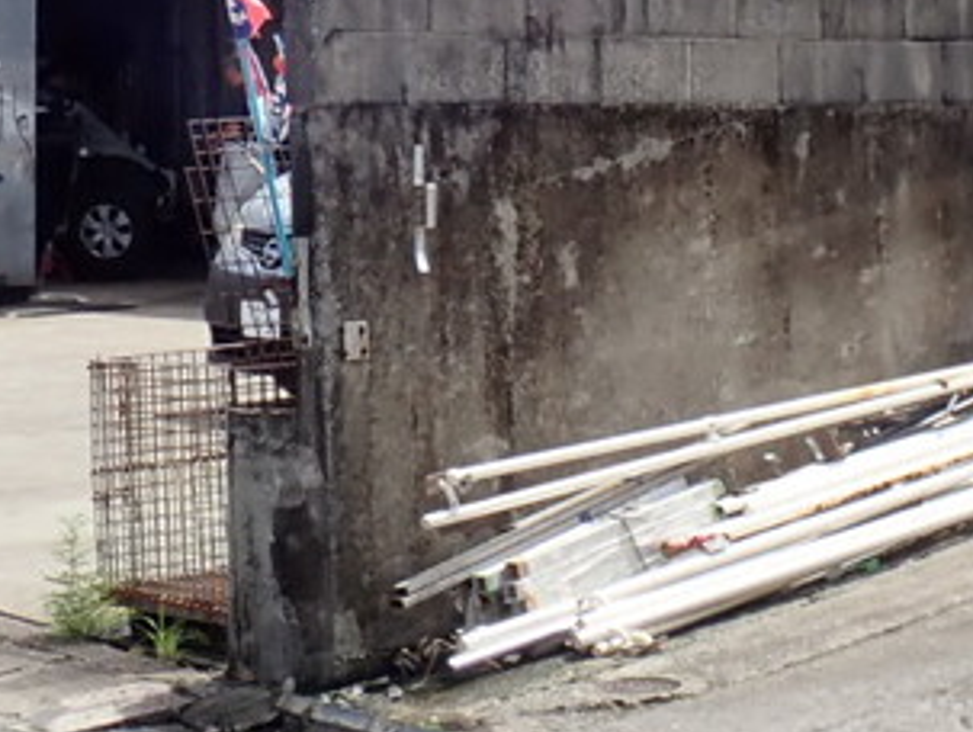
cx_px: 360
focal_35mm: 135
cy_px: -116
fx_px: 3799
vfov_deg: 10.8
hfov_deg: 14.6
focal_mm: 7.34
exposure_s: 1/500
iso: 100
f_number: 4
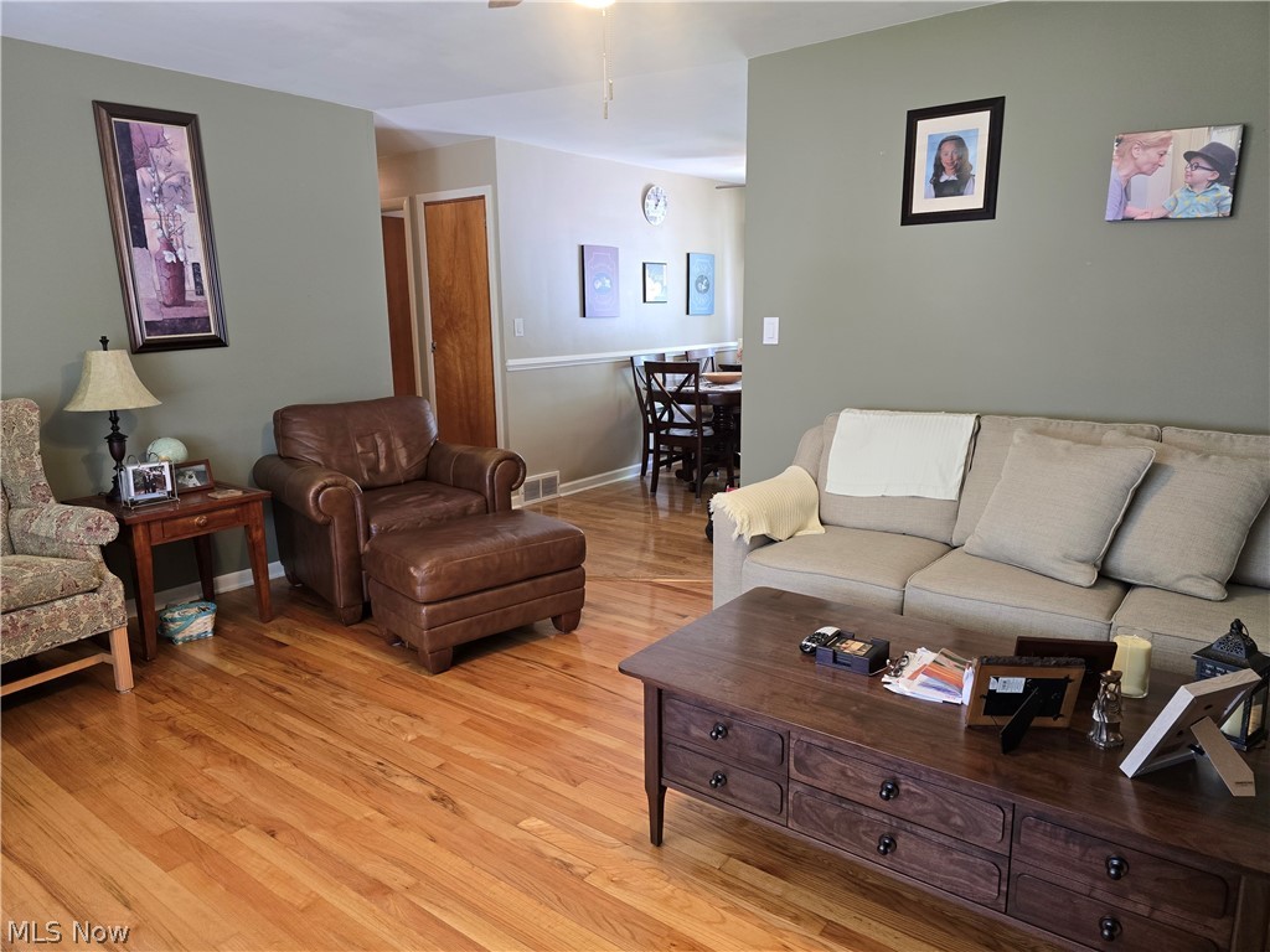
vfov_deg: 58.9
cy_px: 476
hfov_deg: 73.9
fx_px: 844
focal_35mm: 23
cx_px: 635
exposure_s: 1/120
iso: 320
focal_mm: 6.3
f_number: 1.7
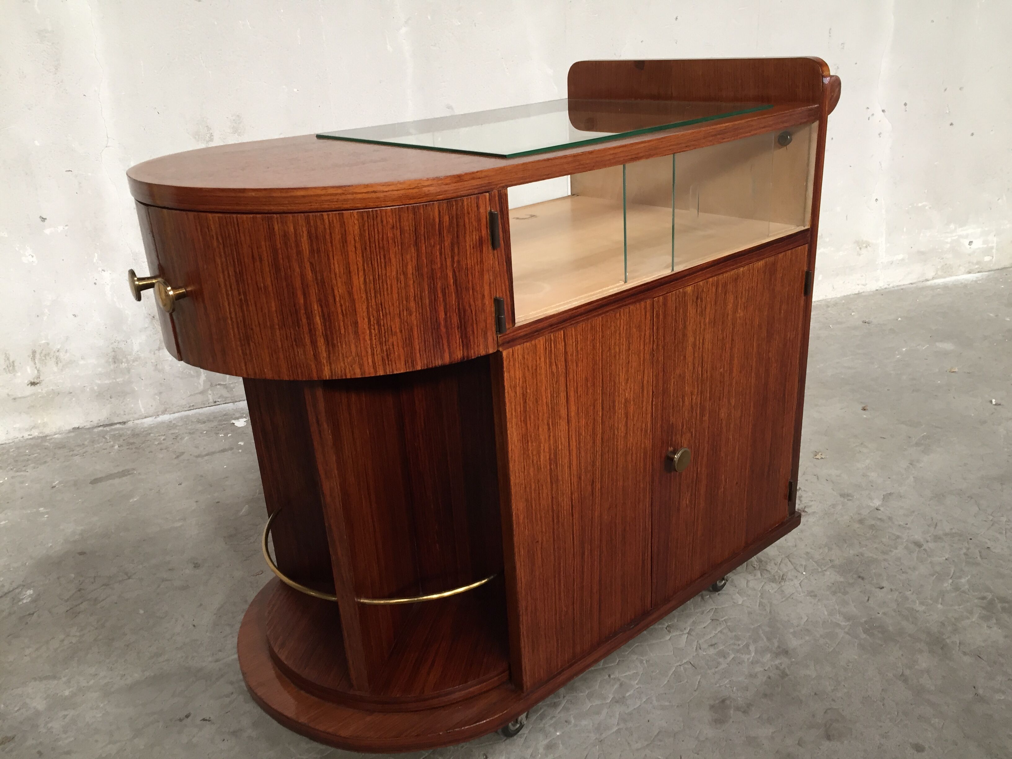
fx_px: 848
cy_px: 380
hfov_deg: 61.7
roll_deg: +2.9
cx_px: 506
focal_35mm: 29
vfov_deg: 48.2
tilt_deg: -22.1
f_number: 2.2
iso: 100
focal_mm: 4.15
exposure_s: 1/33
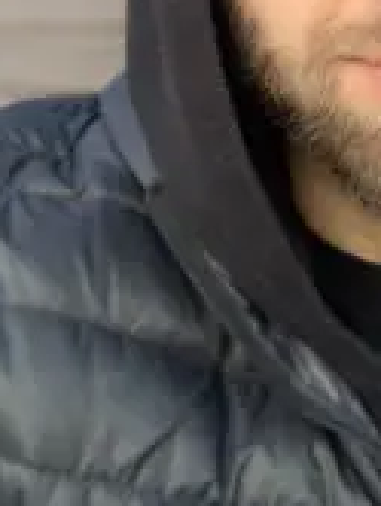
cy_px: -30
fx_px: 1127
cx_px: 405
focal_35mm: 77
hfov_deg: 18.5
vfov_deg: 23.9
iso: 125
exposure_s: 1/60
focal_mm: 2.87
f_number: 2.2
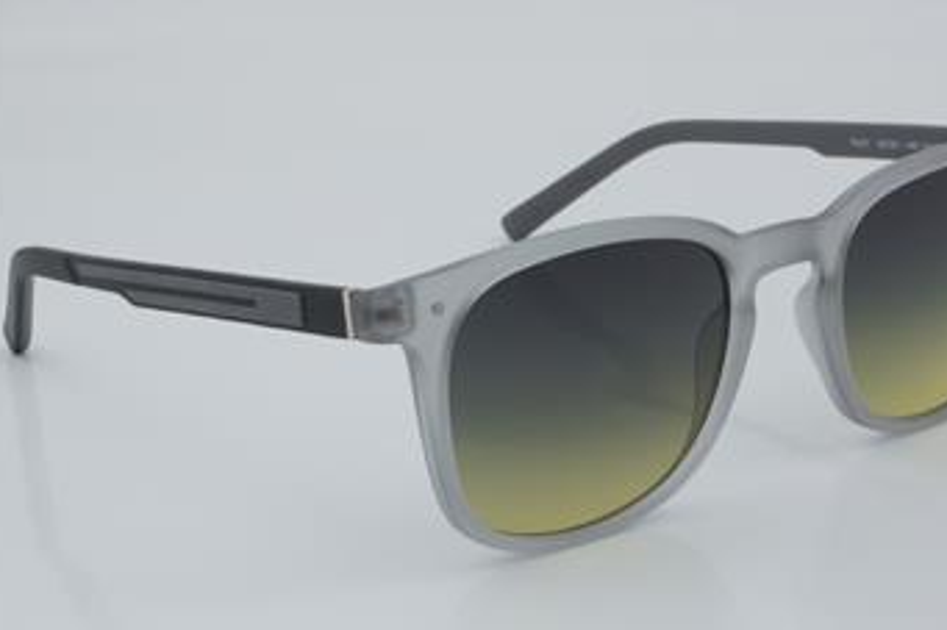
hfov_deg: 23.1
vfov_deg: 15.5
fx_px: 2314
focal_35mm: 88
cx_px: 536
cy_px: 341
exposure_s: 1/4
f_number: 32
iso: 100
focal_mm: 50
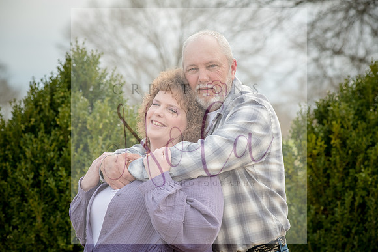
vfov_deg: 11.0
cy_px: 126
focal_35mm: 125
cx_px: 189
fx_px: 1313
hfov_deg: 16.4
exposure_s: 1/500
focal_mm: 125
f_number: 7.1
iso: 400
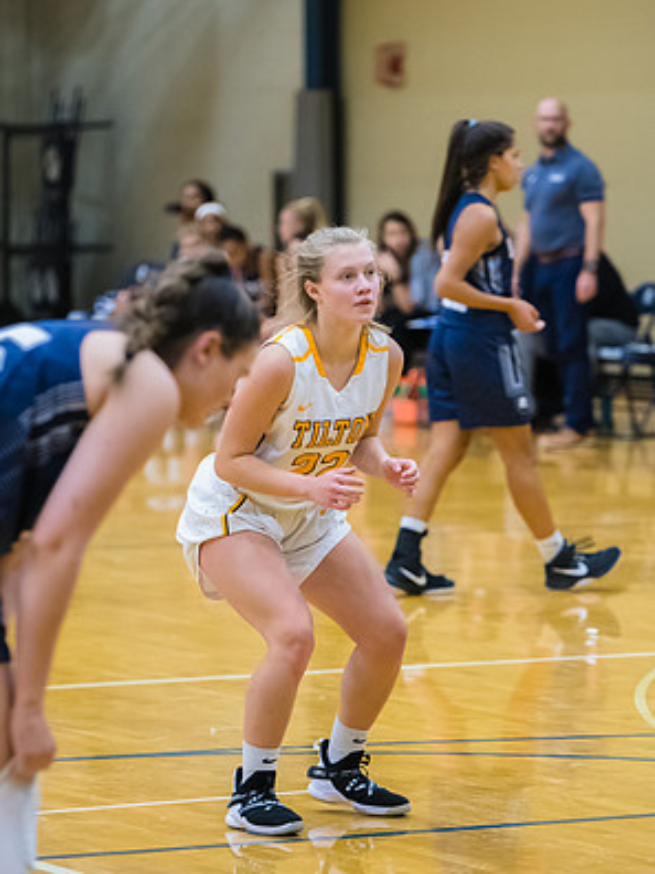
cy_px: 459
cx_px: 326
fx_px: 5374
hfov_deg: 7.0
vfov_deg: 9.3
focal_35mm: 213
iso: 3200
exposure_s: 1/400
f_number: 2.8
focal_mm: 130
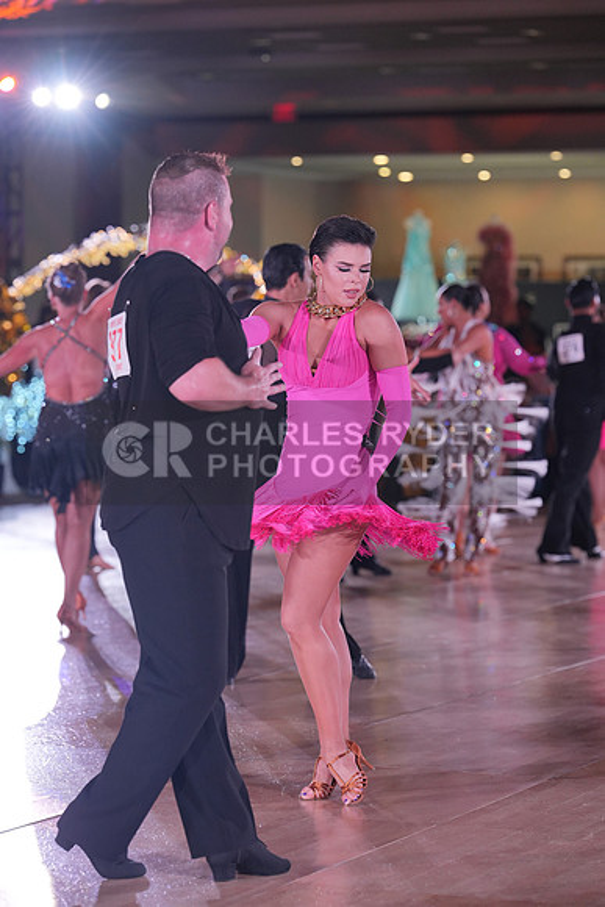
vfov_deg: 17.3
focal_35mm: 118
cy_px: 454
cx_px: 302
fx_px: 2973
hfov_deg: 11.6
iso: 1250
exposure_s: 1/400
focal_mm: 118
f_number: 3.5
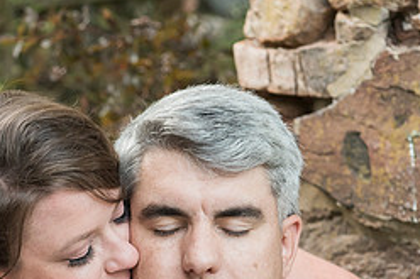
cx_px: 125
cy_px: 260
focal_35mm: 168
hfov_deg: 12.2
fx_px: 1959
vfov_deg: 8.1
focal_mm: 70
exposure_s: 1/80
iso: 1600
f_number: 4.5
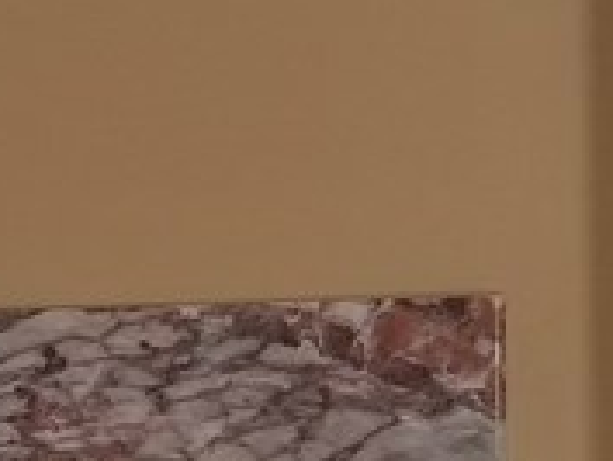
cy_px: 652
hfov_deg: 17.9
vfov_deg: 14.8
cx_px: -381
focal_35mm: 94
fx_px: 1666
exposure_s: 1/50
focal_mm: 4.25
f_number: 1.7
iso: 125
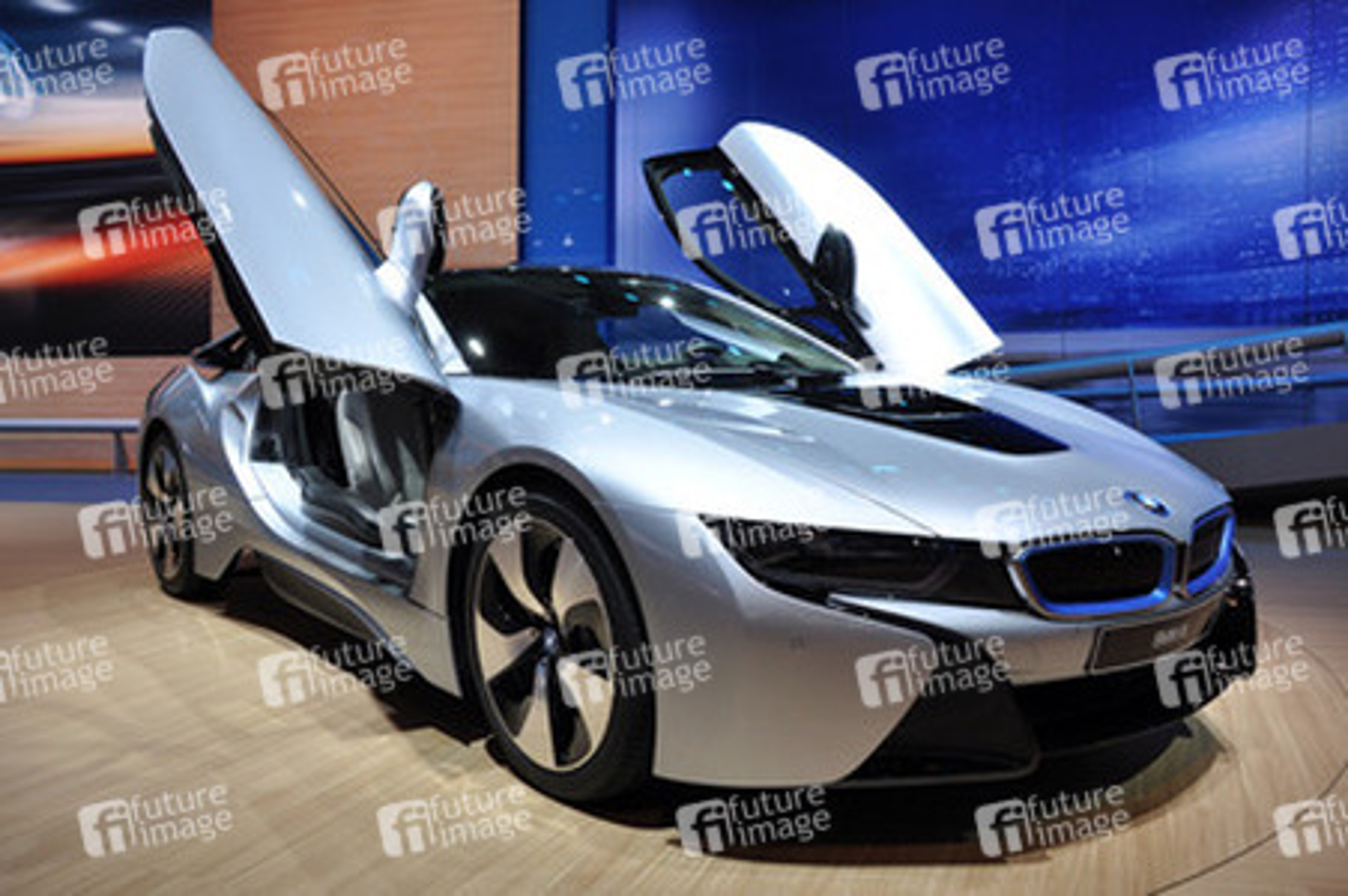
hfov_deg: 62.0
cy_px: 448
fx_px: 1122
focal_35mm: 30
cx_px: 674
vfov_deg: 43.5
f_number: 5.6
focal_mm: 20
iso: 640
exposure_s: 1/160
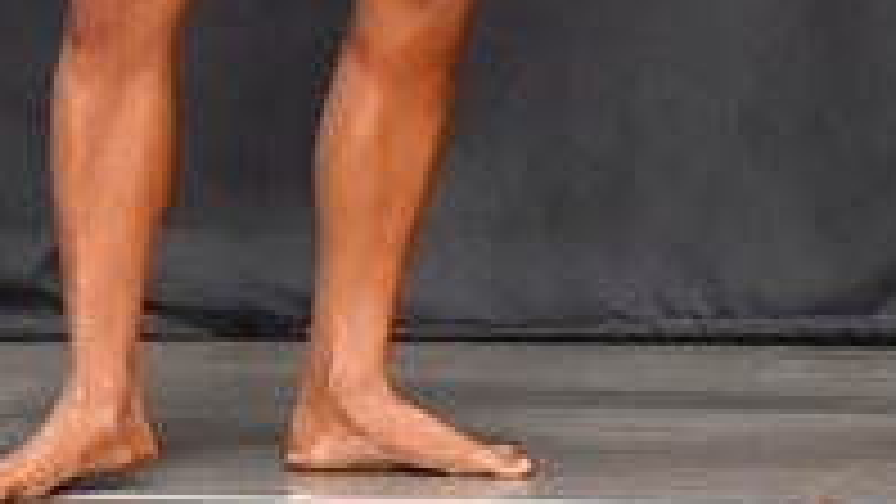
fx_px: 19556
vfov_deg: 1.5
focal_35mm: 823
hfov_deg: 2.6
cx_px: 1551
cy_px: -432
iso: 6400
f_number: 5.6
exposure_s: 1/400
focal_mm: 135
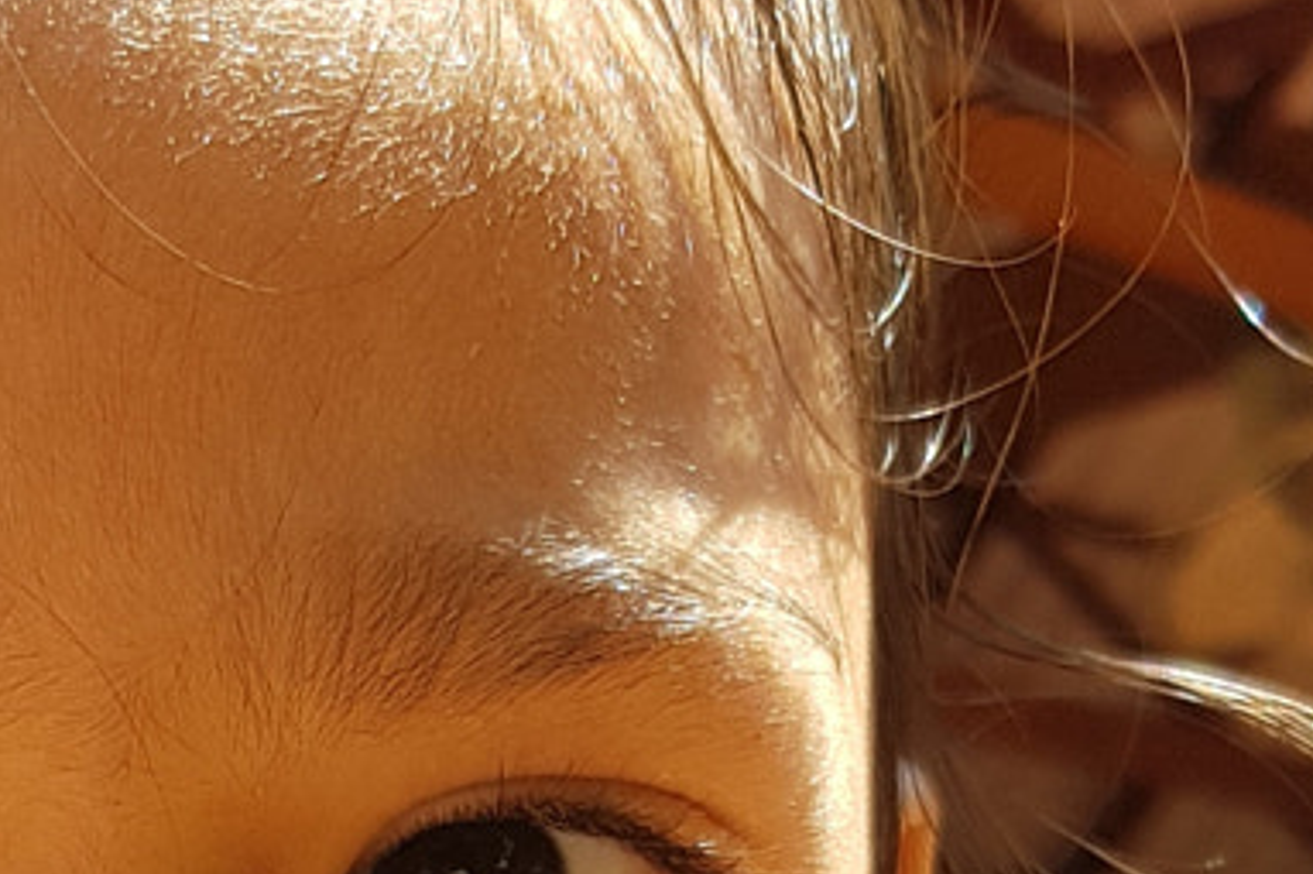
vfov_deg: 11.3
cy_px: 1546
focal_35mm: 113
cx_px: 322
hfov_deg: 18.0
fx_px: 4119
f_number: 1.7
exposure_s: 1/225
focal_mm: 4.2
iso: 40
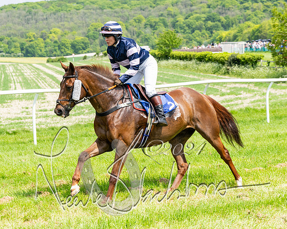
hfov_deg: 17.5
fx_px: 933
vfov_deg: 14.0
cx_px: 137
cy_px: 116
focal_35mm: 110
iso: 200
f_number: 5
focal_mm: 70
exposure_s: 1/1250
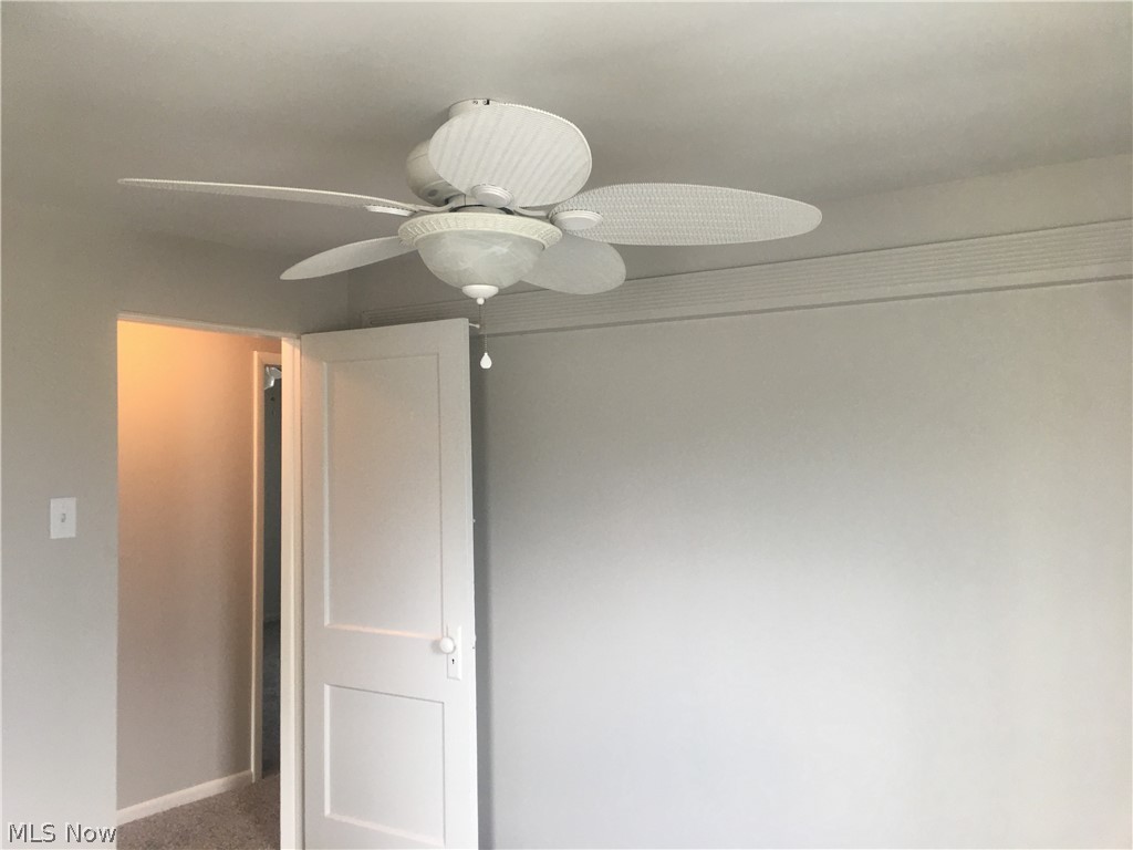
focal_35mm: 29
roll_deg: +0.3
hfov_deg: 61.7
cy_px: 425
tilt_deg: +2.2
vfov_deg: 48.2
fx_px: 949
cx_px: 566
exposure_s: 1/17
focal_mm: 4.15
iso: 32
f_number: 2.2
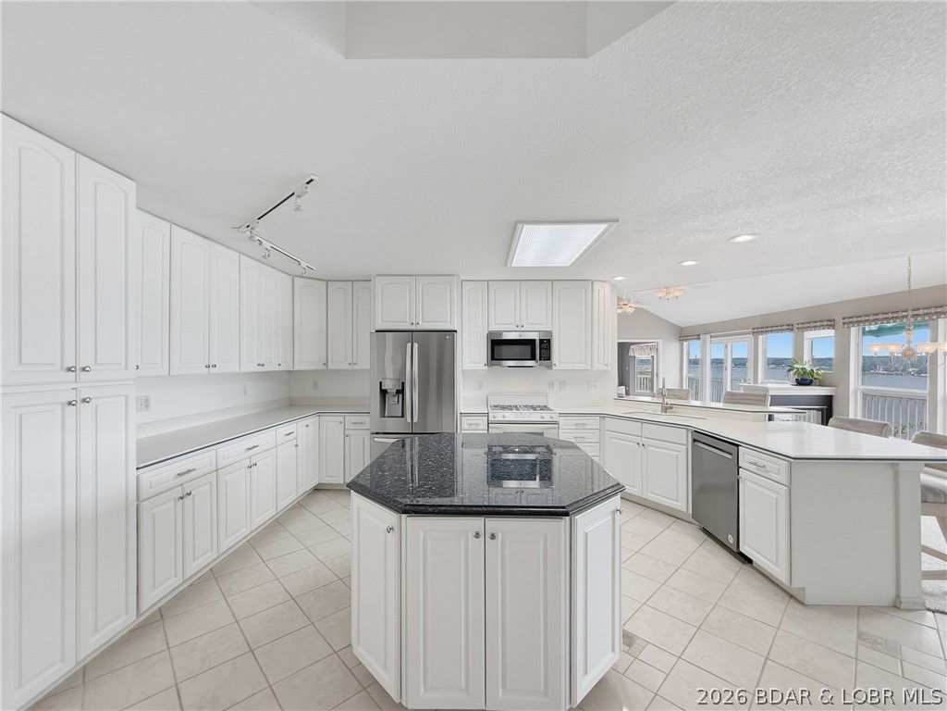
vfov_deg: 85.7
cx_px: 474
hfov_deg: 102.1
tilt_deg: +0.9
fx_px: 383
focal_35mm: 14
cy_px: 356
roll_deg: +0.5
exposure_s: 1/120
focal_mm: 2.2
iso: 80
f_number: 2.2
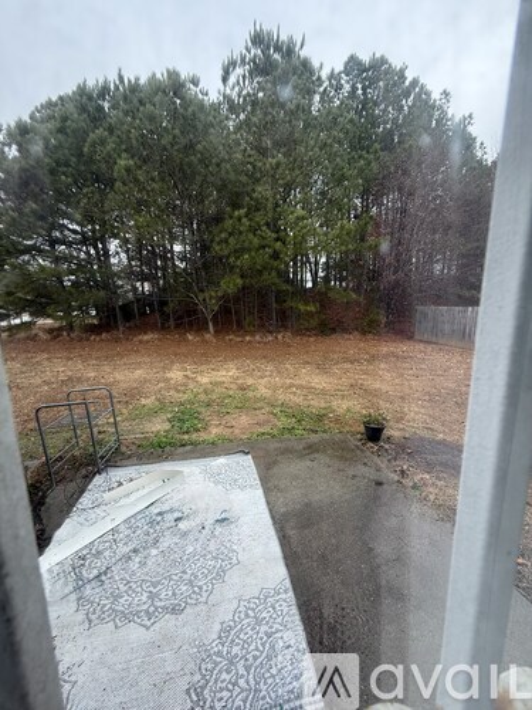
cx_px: 266
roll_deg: +0.2
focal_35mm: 14
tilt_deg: -9.9
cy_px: 355
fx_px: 287
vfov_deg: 102.1
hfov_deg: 85.7
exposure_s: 1/99
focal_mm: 2.22
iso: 64
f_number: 2.2
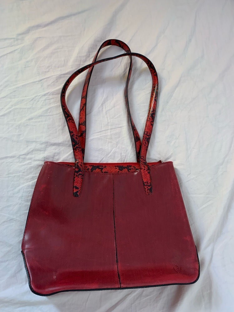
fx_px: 234
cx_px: 117
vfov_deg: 67.3
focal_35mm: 26
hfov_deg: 53.1
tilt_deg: -73.1
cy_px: 156
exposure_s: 1/60
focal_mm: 4.25
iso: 250
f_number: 1.8
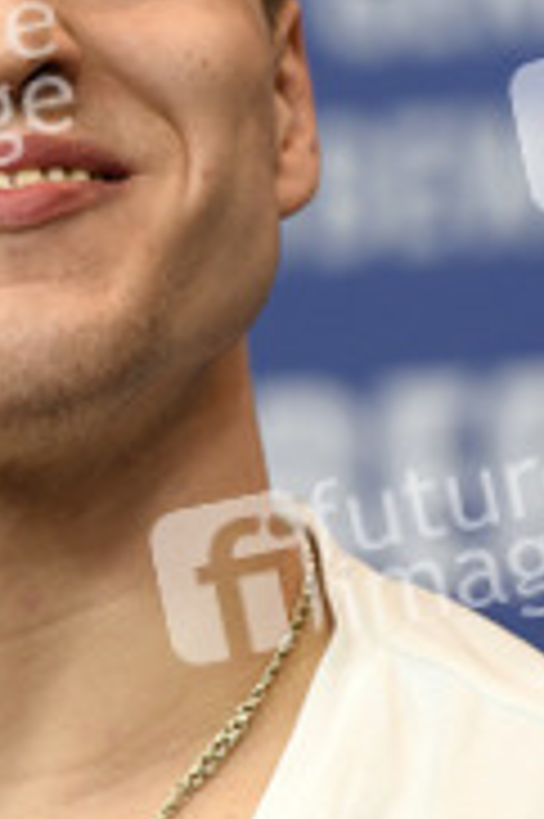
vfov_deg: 4.7
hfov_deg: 3.1
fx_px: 9992
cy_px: 333
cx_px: -27
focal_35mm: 440
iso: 1000
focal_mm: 200
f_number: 3.5
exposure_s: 1/250
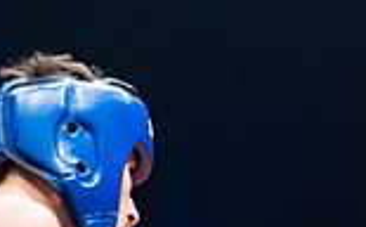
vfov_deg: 4.3
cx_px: 394
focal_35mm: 298
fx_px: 2965
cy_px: 487
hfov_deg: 7.0
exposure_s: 1/1250
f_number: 2
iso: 3200
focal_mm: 67
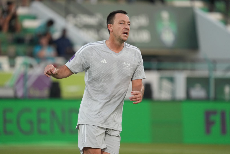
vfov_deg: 2.3
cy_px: 77
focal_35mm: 600
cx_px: 115
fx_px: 3834
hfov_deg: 3.4
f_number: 6.3
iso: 2500
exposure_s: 1/1000
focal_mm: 600
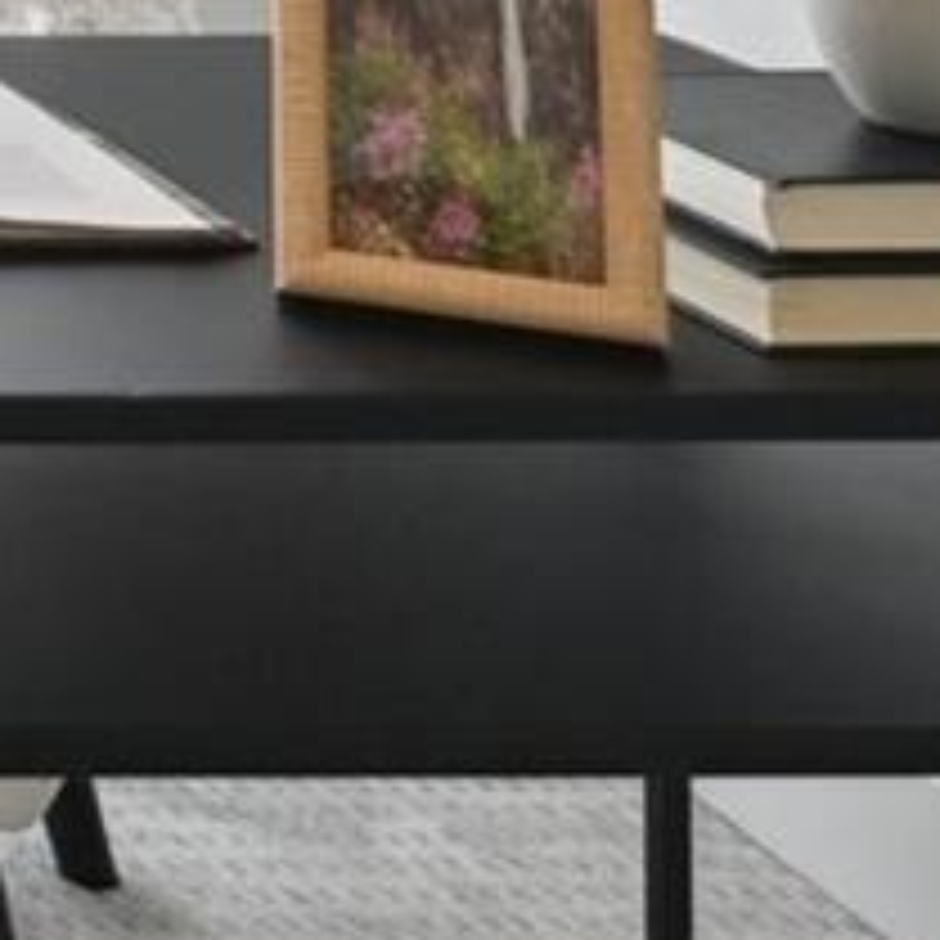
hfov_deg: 13.5
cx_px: -1372
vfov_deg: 16.6
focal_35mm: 91
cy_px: -625
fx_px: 2796
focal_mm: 14
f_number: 11
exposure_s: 1/40
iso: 400
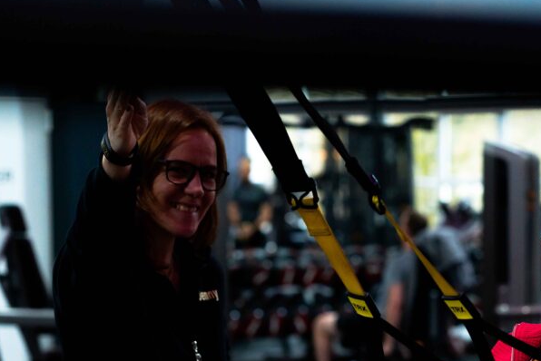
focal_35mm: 146
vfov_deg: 9.4
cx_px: 430
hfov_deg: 14.0
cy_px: 289
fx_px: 2195
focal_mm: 85
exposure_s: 1/160
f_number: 4
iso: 3200
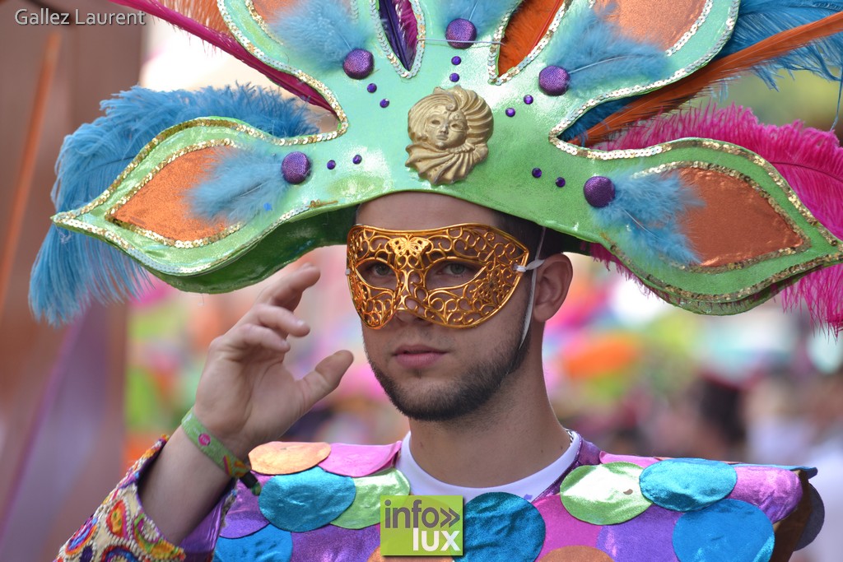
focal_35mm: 225
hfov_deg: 9.1
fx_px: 5269
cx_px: 422
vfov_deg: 6.1
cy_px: 281
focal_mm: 150
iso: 200
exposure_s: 1/250
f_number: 4.5
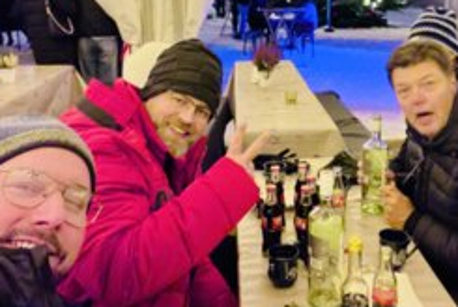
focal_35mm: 39
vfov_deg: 33.7
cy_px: 80
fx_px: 497
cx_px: 299
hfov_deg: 48.8
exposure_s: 1/20
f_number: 2.2
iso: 640
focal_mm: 2.71
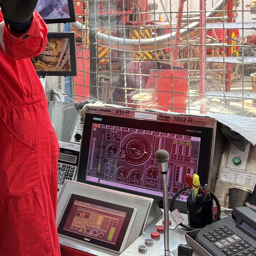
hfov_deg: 23.9
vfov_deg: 26.8
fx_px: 527
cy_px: 51
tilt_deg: -3.4
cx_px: -78
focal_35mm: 63
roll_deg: +2.6
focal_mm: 6.76
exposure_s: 1/121
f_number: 1.78
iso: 125
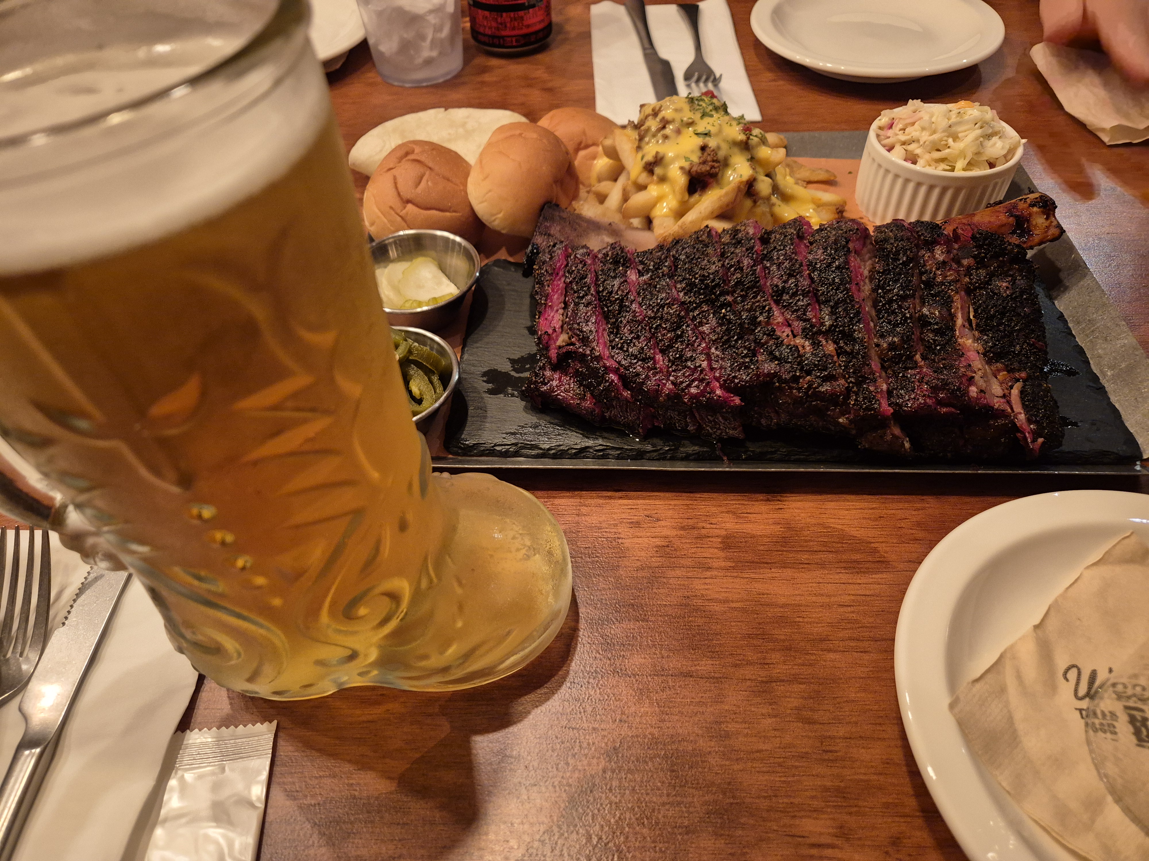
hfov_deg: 73.9
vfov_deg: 58.9
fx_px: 763
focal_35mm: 23
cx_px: 574
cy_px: 430
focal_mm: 5.4
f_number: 1.8
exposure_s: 1/60
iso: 640
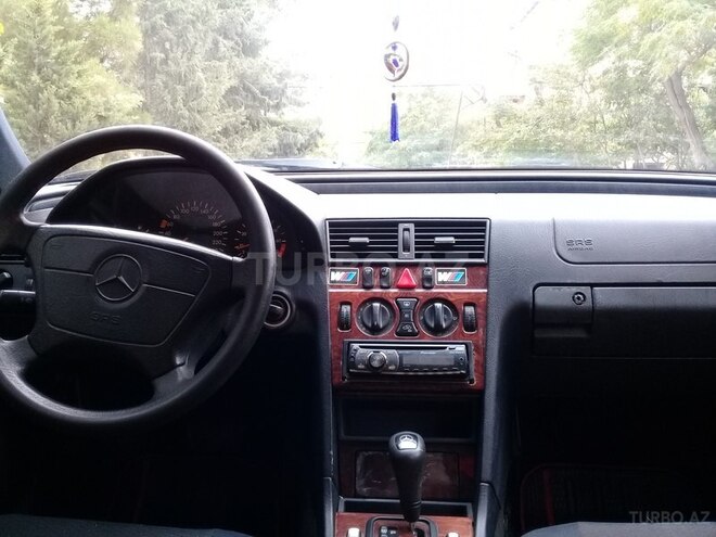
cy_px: 268
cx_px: 358
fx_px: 641
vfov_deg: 45.4
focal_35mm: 31
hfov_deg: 58.4
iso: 100
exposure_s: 1/33
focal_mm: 3.3
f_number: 2.2
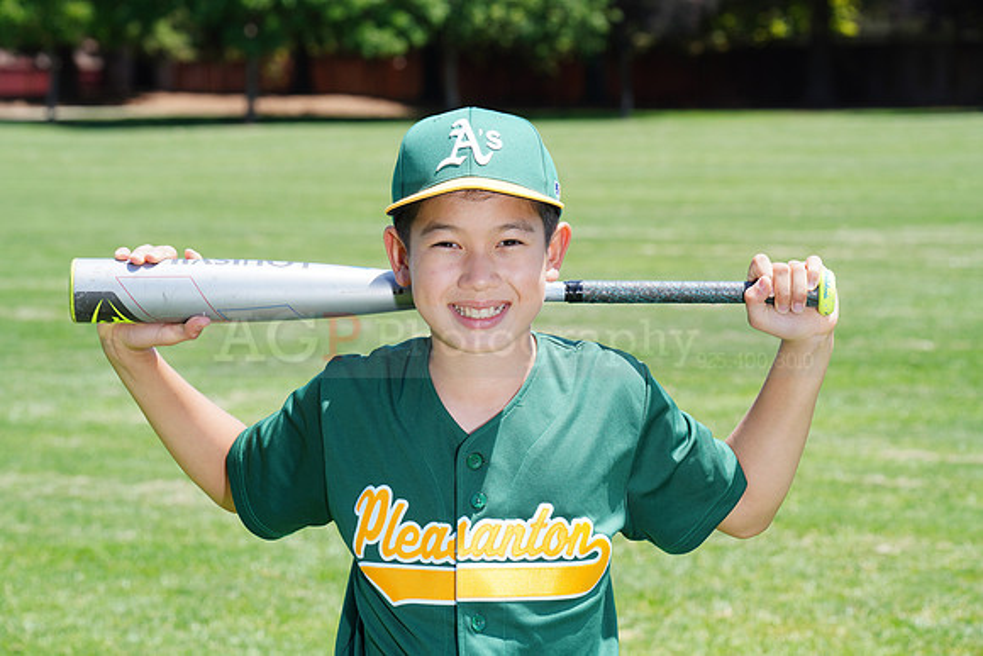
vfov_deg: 9.7
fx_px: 3878
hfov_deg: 14.4
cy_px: 328
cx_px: 492
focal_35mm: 142
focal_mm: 142
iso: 200
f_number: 10
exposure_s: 1/200
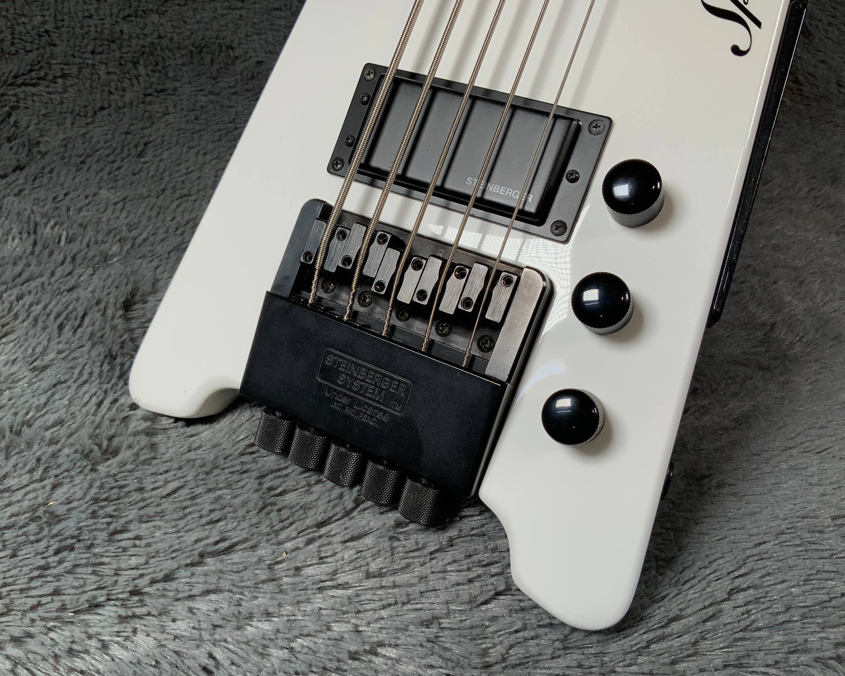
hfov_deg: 57.2
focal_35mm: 31
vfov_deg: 47.1
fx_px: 775
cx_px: 414
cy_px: 331
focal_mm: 3
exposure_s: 1/312
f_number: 1.8
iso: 20
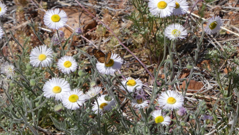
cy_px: 50
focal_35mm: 380
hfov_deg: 5.7
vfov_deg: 3.2
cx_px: 120
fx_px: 2409
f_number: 6
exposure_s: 1/500
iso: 80
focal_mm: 62.1
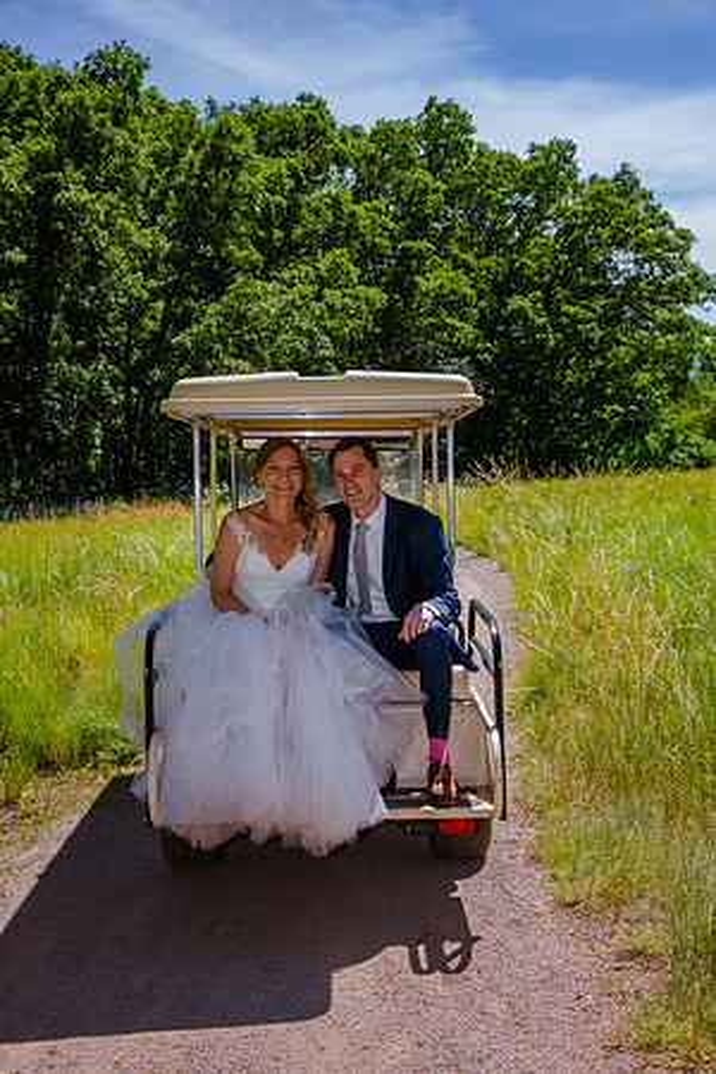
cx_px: 358
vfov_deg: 41.1
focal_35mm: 48
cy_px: 537
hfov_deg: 28.1
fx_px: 1432
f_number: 8
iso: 200
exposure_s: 1/250
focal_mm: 48
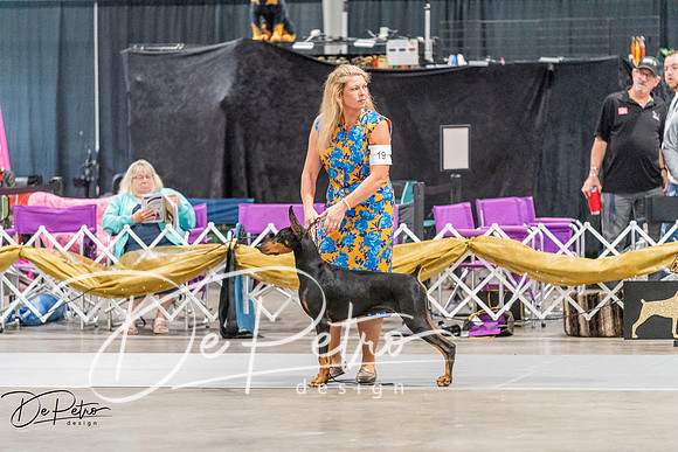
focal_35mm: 200
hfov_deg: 10.3
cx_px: 339
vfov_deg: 6.9
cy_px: 226
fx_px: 3767
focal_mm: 200
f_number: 2.8
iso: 10000
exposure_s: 1/250
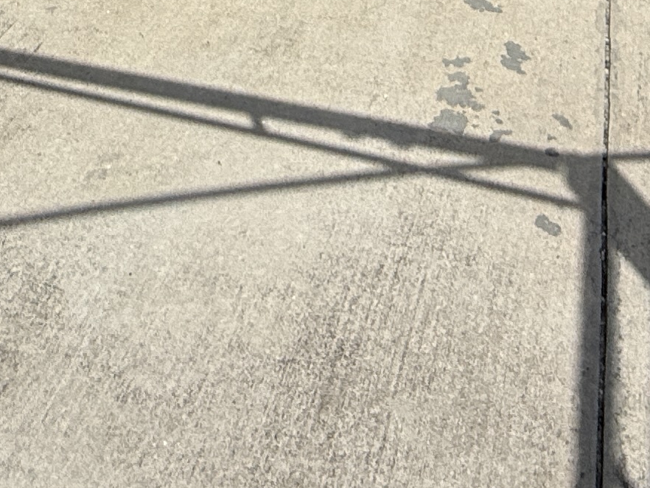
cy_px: -501
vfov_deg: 16.8
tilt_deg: -8.9
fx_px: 1202
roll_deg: -0.6
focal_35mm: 64
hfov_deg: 30.2
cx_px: 289
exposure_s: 1/6173
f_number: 2.2
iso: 40
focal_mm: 2.22
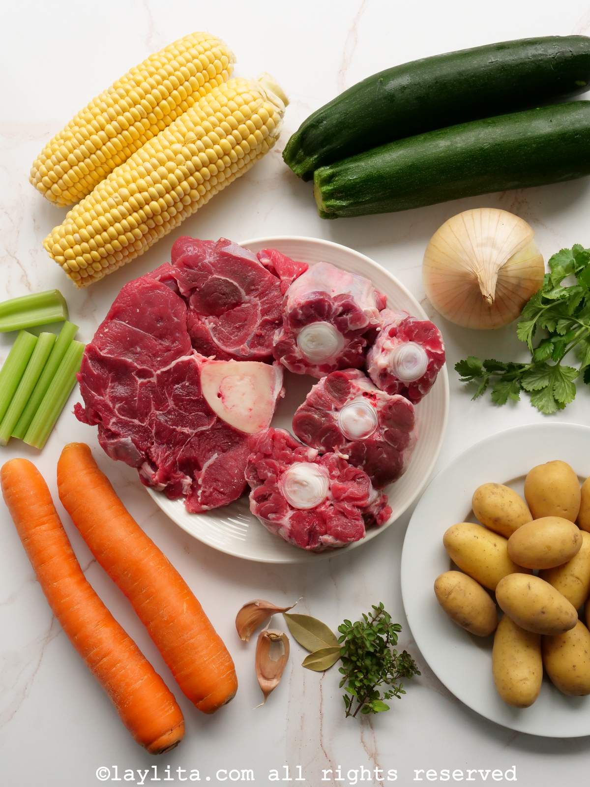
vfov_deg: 49.0
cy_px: 394
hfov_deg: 37.7
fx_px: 864
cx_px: 295
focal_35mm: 38
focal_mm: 19
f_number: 6.3
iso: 1600
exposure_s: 1/60
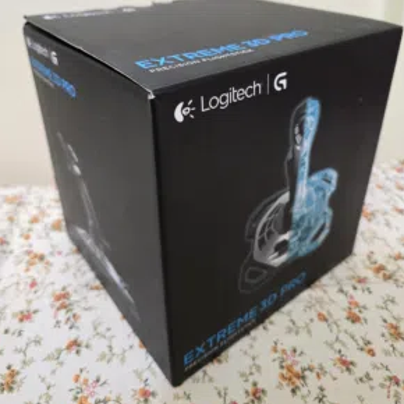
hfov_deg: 57.3
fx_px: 370
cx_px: 203
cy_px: 145
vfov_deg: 56.4
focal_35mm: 28
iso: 1250
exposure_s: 1/50
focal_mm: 6.3
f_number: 1.7
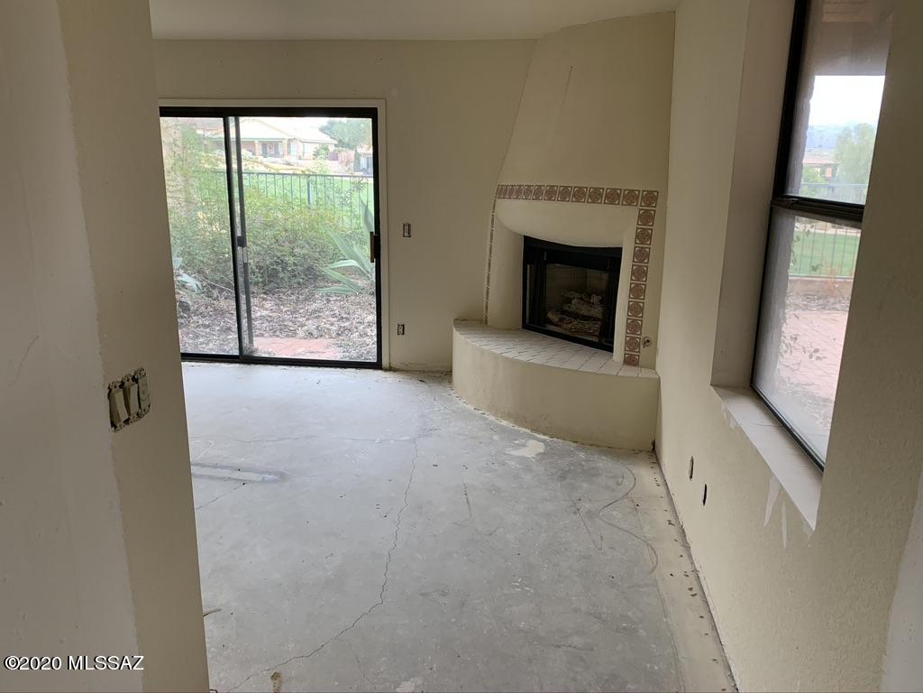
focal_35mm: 26
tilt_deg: -13.5
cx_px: 462
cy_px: 346
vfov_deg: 53.1
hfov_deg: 67.3
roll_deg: -2.4
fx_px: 693
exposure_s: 1/71
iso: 100
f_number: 1.8
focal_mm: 4.25
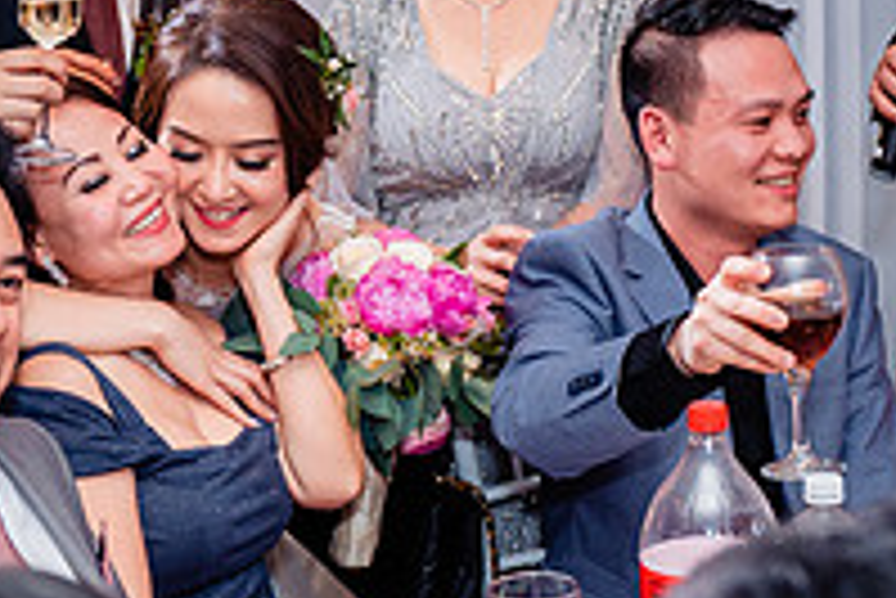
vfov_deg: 14.2
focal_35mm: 96
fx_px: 2391
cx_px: 384
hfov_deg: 21.2
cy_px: 143
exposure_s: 1/160
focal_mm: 28
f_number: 3.5
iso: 640
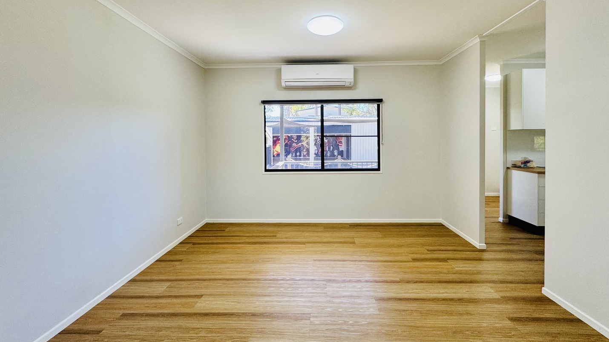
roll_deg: +0.8
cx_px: 313
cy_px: 144
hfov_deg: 99.4
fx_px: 258
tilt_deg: -0.8
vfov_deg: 66.7
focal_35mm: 16
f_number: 2.2
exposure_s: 1/99
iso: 125
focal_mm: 2.22
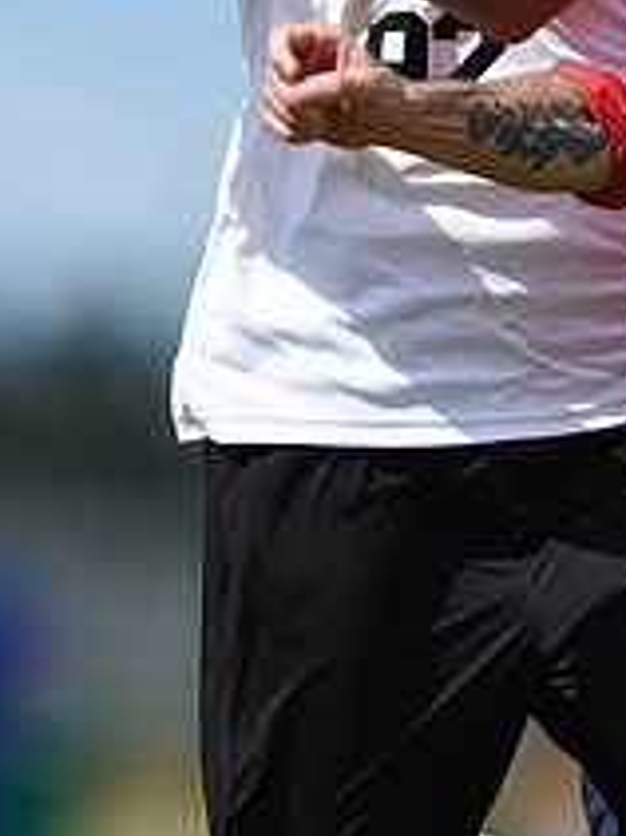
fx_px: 25488
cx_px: 59
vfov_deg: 1.9
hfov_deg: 1.4
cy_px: 281
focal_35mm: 1056
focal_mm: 400
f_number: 2.8
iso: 200
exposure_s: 1/5000
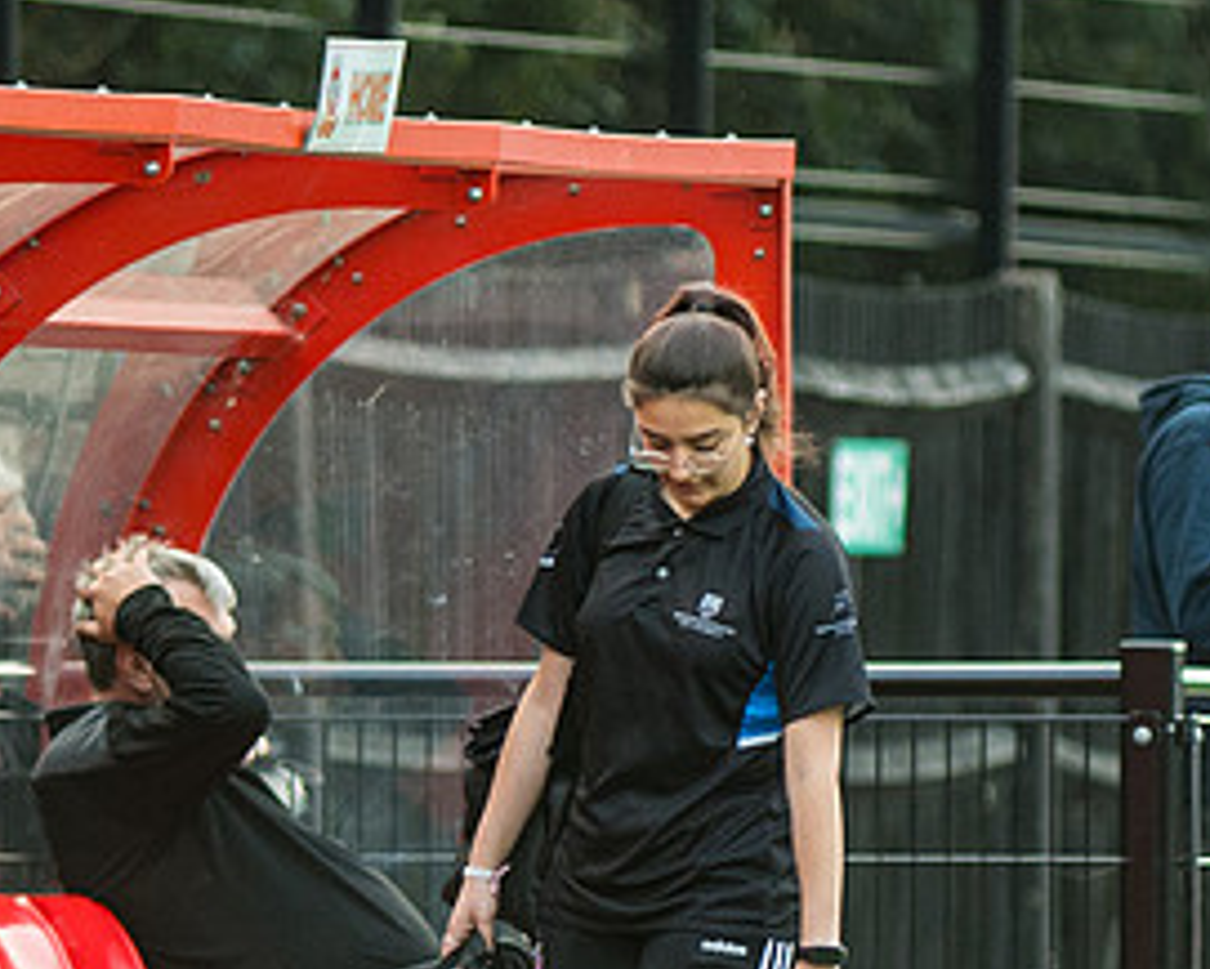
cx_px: 670
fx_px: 46428
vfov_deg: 1.2
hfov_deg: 1.5
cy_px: 827
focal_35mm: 1296
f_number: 2.8
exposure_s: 1/640
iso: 800
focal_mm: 300
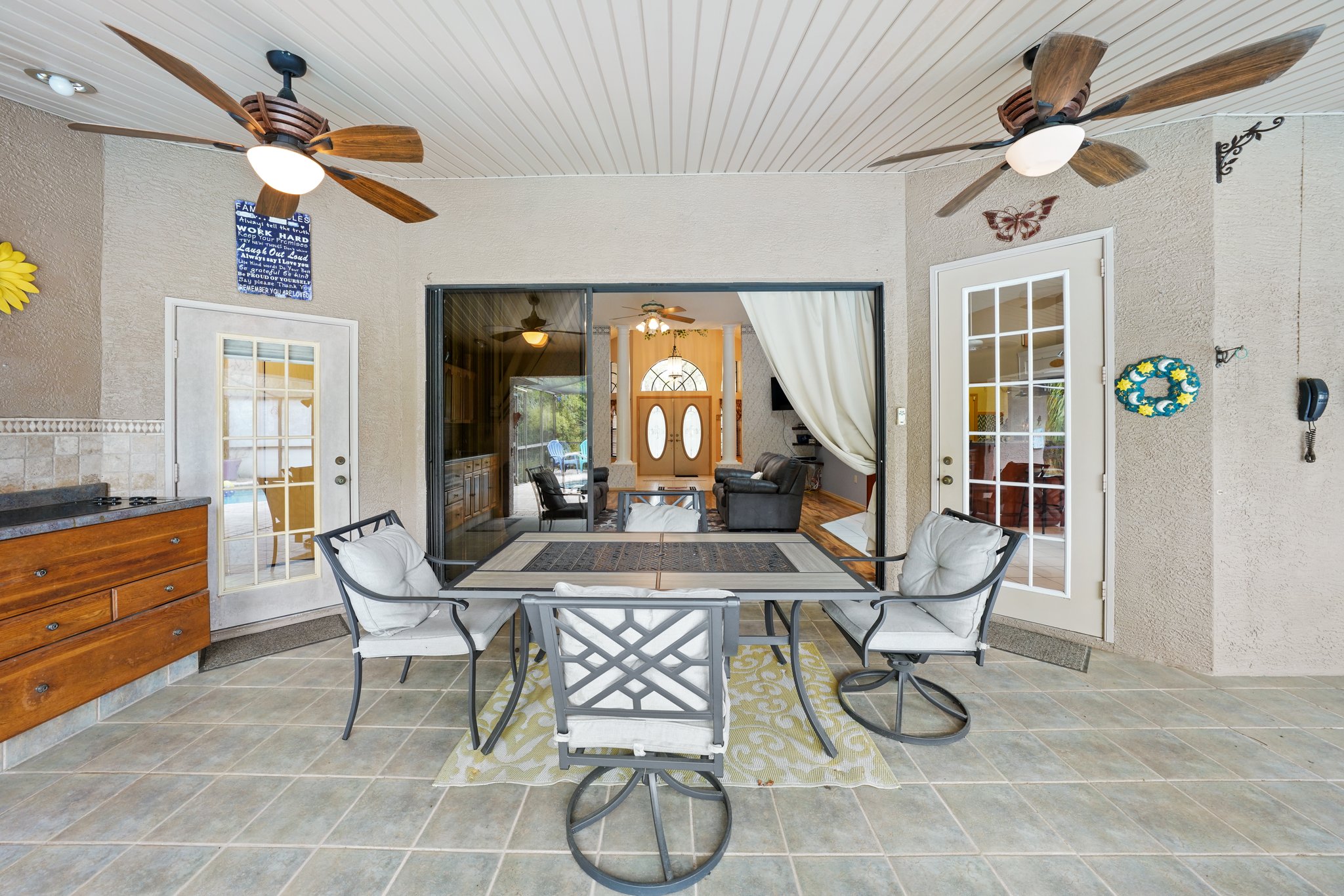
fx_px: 448
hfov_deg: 112.6
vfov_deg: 90.0
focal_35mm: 12
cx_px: 672
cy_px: 448
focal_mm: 12
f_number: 8
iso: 800
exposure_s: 1/8
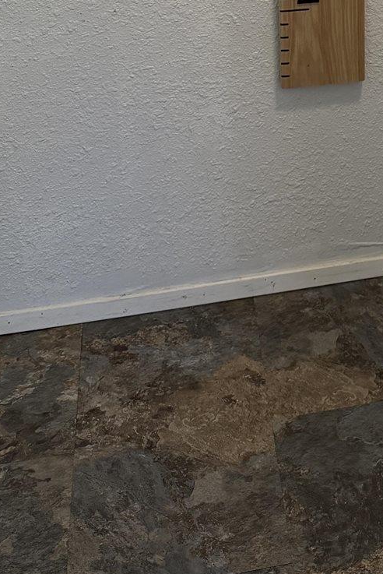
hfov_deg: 16.3
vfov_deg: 23.7
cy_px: -113
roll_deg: -1.8
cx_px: 531
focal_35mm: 78
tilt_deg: -15.7
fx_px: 1243
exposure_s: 1/120
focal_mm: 6.76
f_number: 1.78
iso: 160
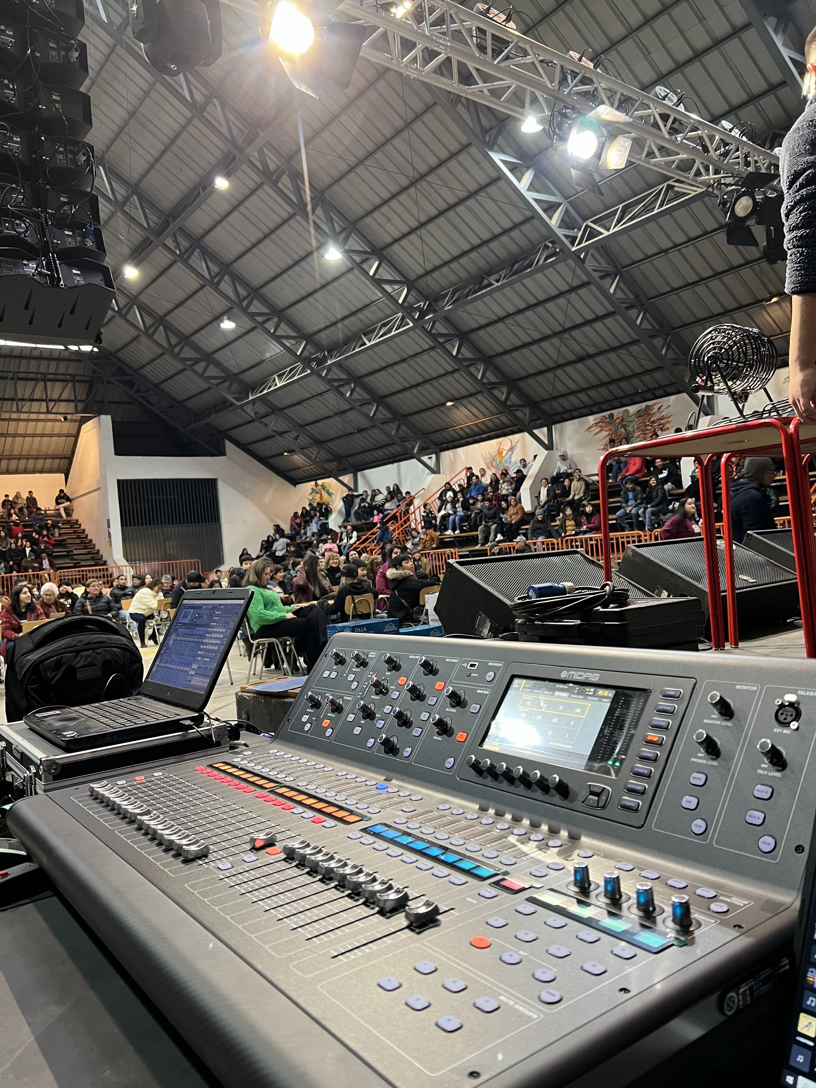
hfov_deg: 53.1
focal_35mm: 26
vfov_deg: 67.3
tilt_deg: +1.1
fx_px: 817
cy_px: 544
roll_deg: +5.0
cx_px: 408
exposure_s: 1/50
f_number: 1.5
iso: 200
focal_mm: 5.7
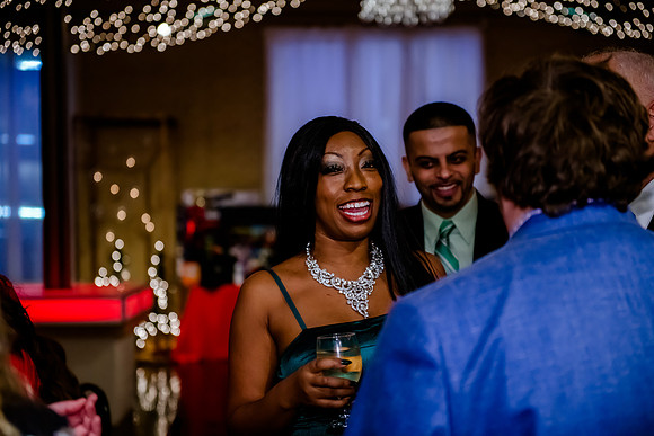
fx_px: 1272
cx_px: 327
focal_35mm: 70
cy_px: 218
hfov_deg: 28.8
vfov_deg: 19.5
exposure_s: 1/250
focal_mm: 70
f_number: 2.8
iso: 4000
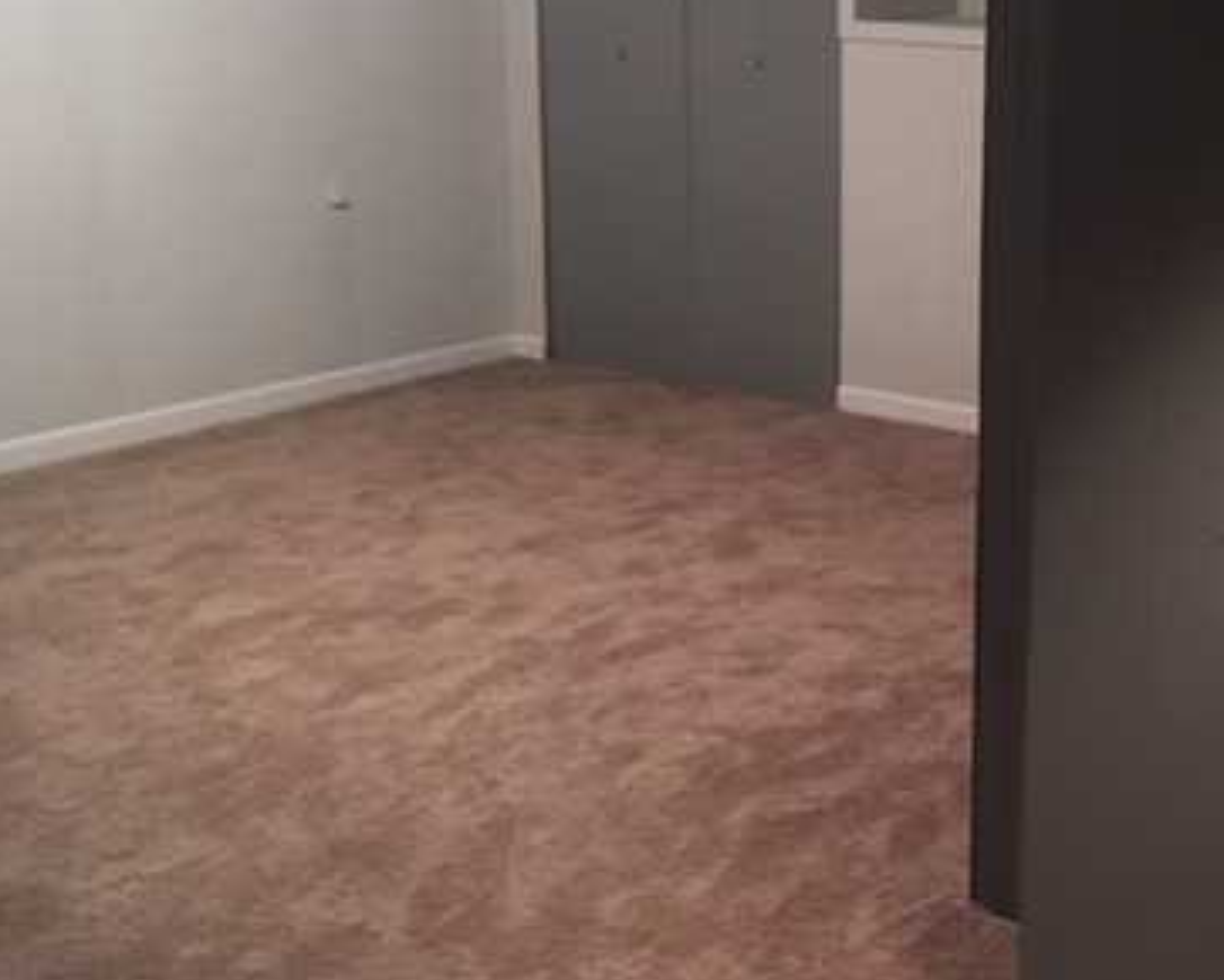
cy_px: 412
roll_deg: -2.5
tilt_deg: -14.8
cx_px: 1065
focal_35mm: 50
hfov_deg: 35.5
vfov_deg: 30.2
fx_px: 1812
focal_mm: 4.15
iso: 400
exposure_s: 1/15
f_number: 2.2
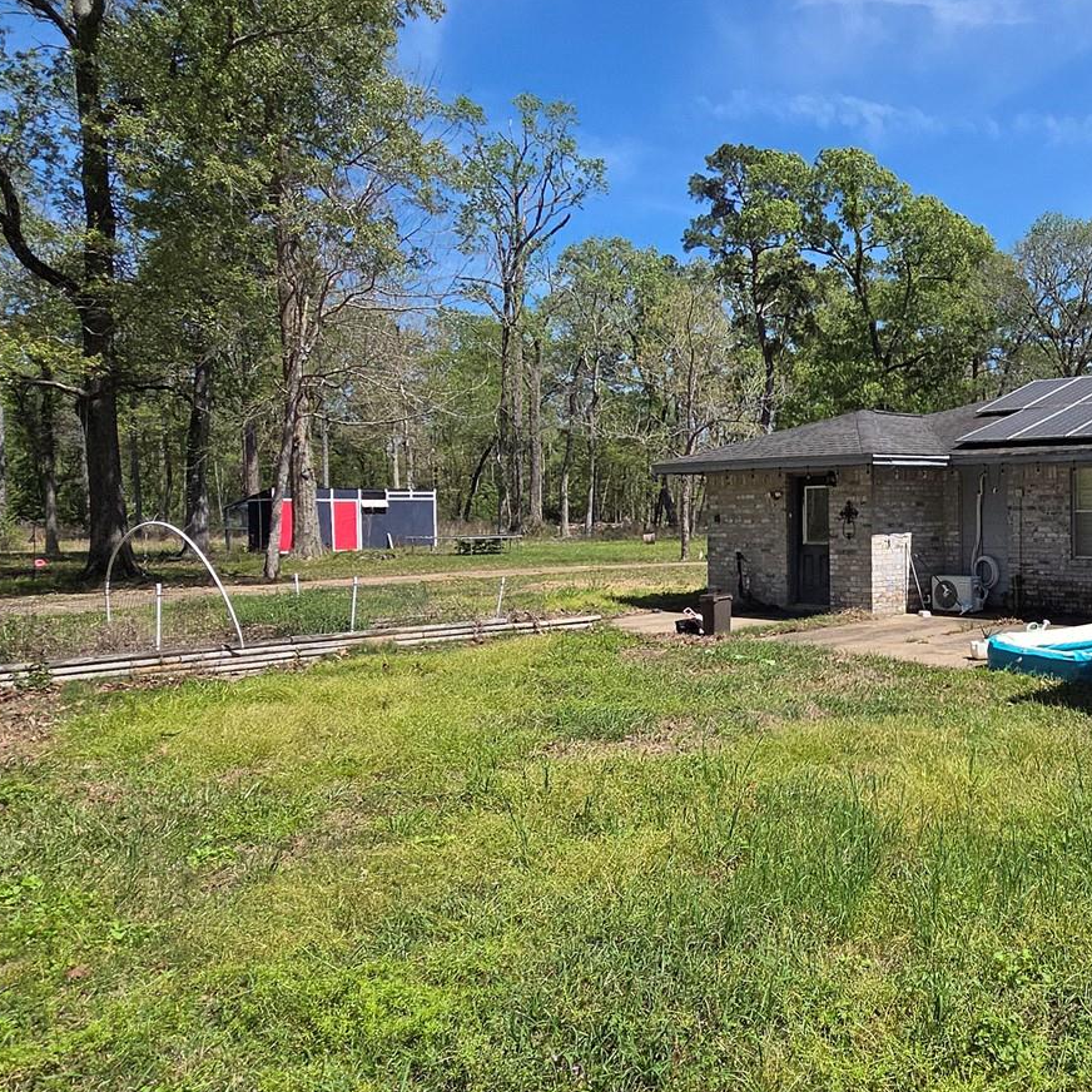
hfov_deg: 54.2
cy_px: 535
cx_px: 903
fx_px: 964
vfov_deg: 59.1
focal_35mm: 27
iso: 50
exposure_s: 1/2027
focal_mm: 2.2
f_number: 2.2
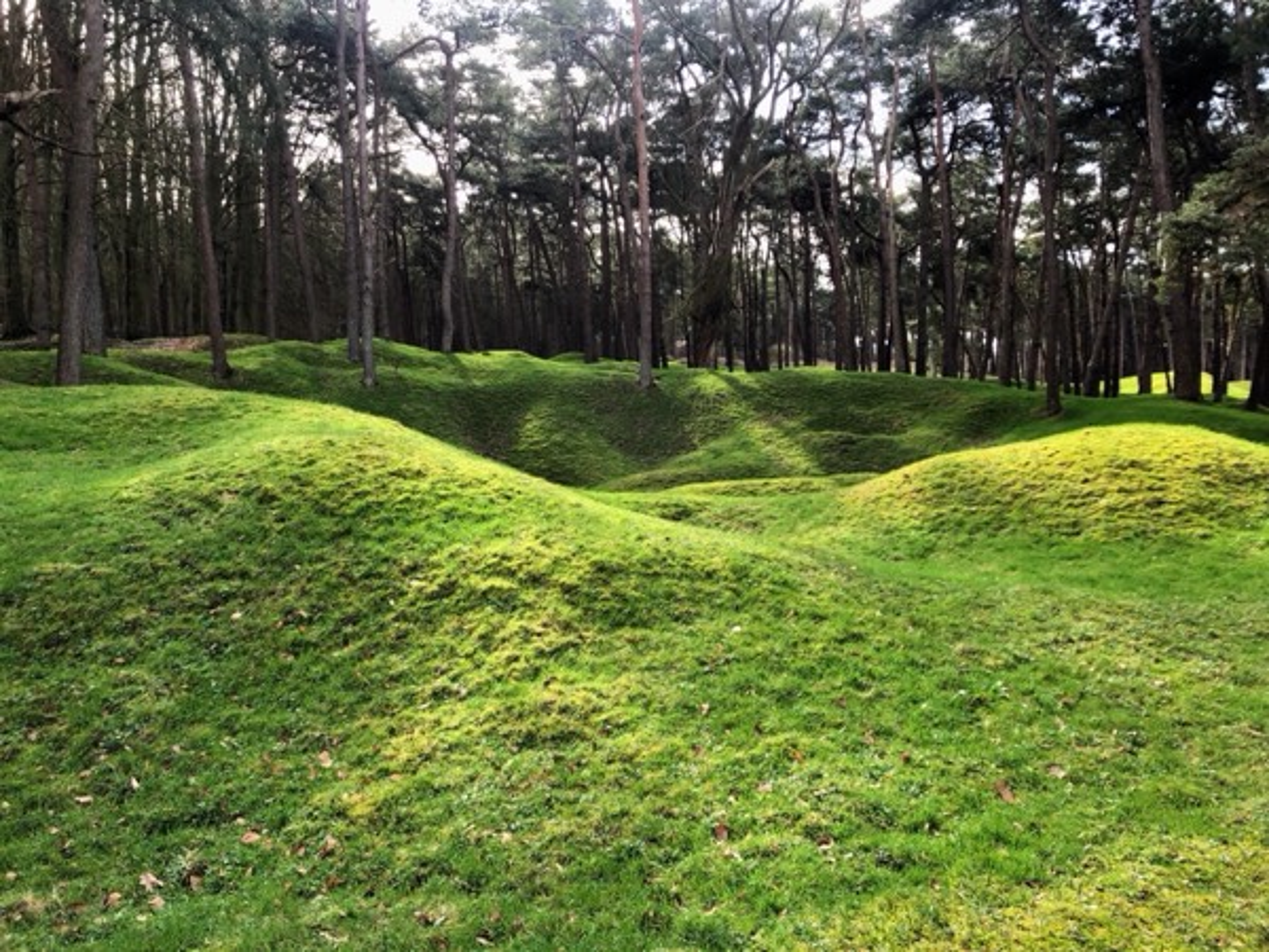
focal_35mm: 28
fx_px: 1026
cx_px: 634
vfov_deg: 49.7
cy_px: 476
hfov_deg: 63.4
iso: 20
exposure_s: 1/176
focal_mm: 4
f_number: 1.8
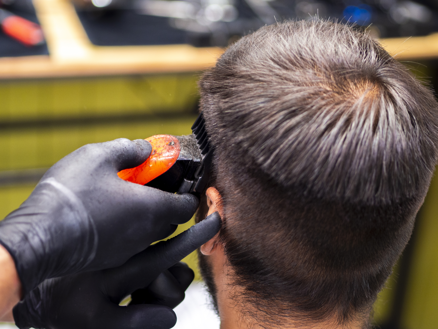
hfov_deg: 21.8
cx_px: 219
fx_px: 1139
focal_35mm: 90
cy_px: 164
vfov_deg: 16.4
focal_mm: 45
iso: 400
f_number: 1.8
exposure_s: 1/160
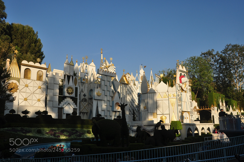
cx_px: 122
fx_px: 213
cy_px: 81
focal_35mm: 32
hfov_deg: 59.5
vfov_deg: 41.6
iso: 200
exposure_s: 1/400
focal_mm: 21
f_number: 10
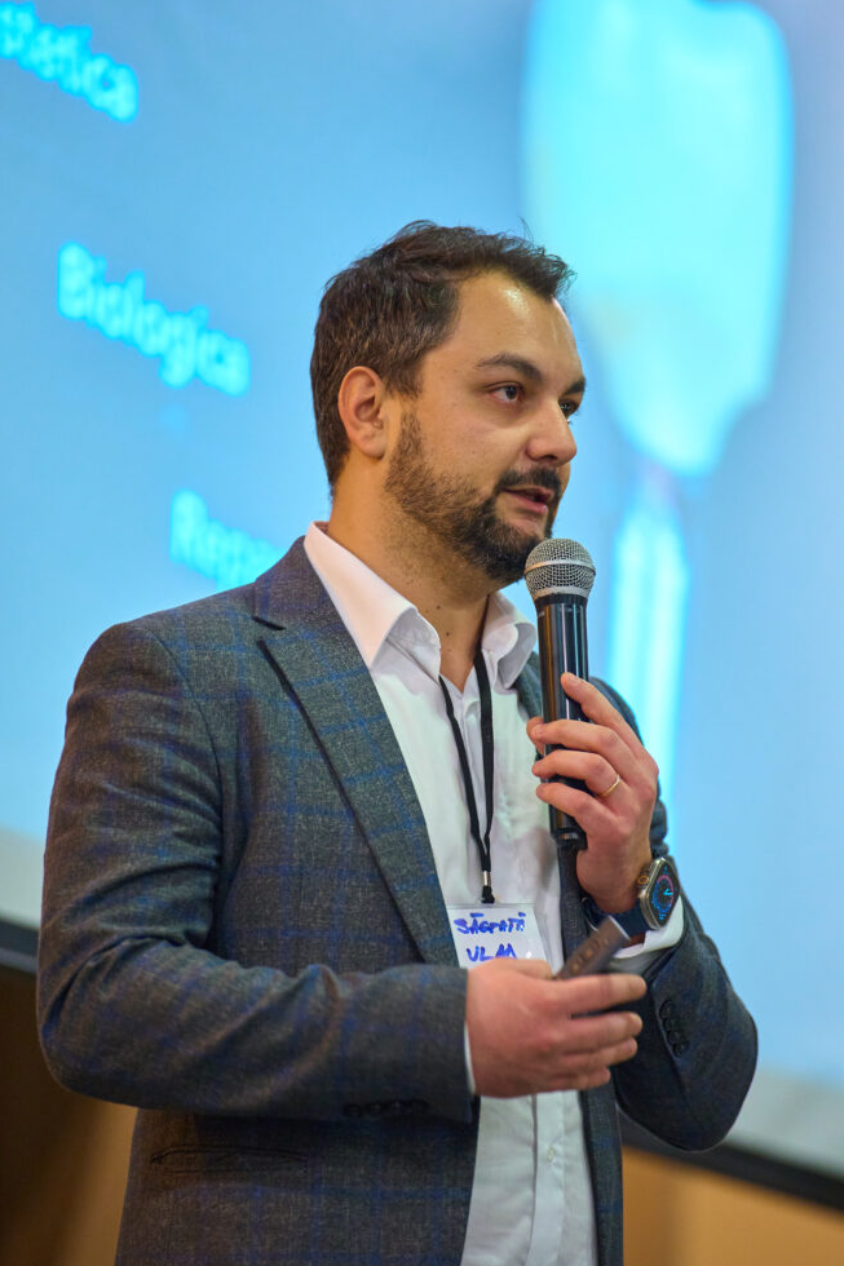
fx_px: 6578
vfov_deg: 11.0
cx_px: 433
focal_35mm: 187
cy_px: 670
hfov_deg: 7.3
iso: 1600
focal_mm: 159
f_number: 2.8
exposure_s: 1/50
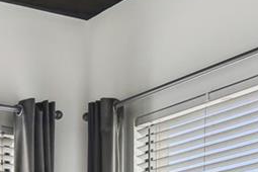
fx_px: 674
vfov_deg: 12.9
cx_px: -121
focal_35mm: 94
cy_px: 332
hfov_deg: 19.2
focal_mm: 10
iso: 100
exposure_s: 1/60
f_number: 7.1
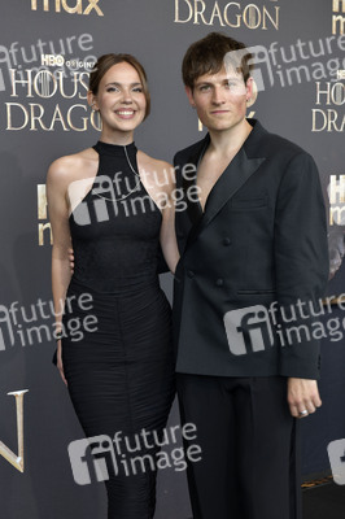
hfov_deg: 21.9
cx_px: 172
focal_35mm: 62
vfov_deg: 32.4
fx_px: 893
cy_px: 260
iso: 400
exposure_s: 1/250
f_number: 6.3
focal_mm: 62
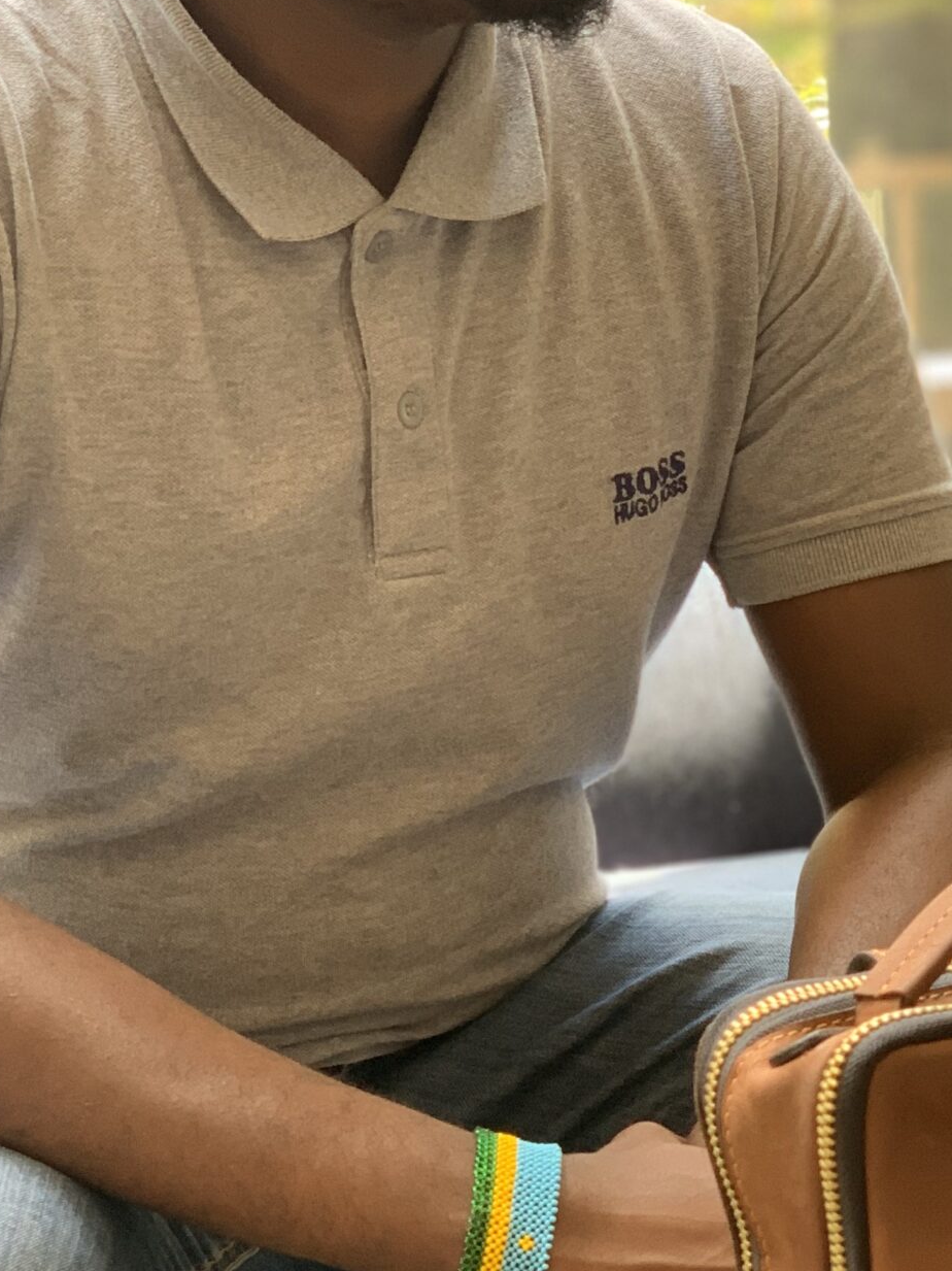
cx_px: 861
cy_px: 908
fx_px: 3962
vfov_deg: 18.1
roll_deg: +1.4
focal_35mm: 108
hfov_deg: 13.6
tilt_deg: -9.1
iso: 80
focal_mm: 6
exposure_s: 1/122
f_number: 2.4
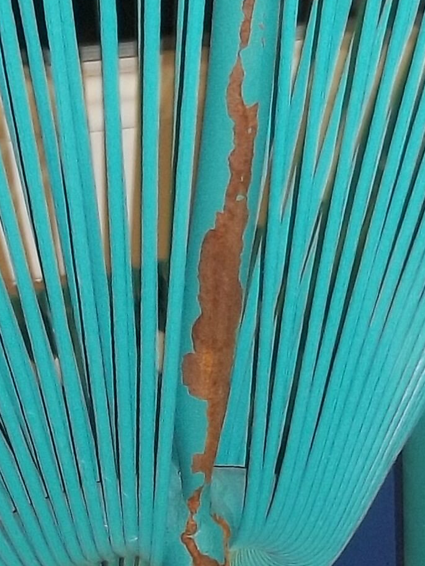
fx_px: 2766
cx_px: 69
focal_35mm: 169
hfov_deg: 8.8
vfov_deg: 11.7
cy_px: 387
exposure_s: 1/30
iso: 64
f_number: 3.1
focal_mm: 6.5
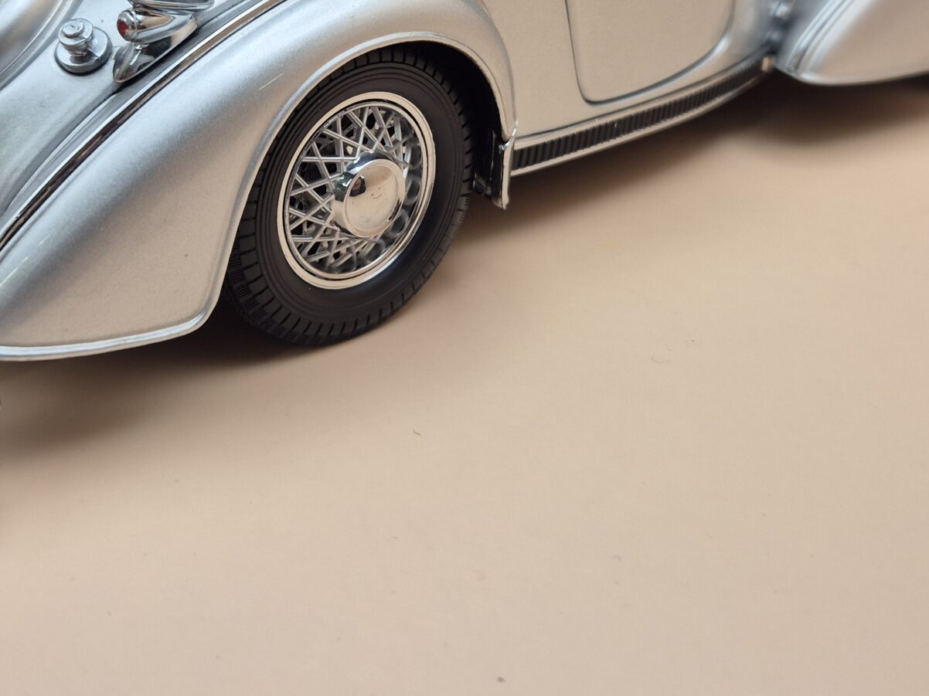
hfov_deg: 38.8
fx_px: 1315
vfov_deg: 28.7
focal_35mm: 49
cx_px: 371
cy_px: 91
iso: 25
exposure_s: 1/80
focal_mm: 5.4
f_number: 1.8
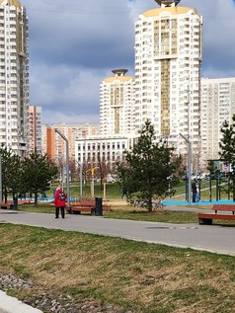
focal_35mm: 58
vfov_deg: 32.9
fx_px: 525
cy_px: 211
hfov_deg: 24.5
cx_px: 25
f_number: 1.8
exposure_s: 1/1111
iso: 12
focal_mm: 6.4
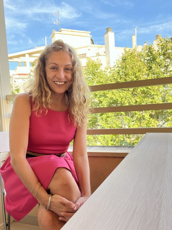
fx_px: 199
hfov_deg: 46.8
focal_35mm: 30
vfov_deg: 60.0
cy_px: 115
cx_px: 86
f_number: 2.2
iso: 50
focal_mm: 2.71
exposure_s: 1/161
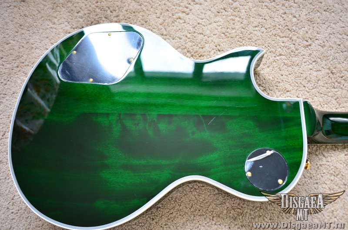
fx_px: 270
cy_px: 115
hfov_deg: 65.6
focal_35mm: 28
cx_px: 174
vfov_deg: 46.2
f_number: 2.8
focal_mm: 18.5
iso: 180
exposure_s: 1/30
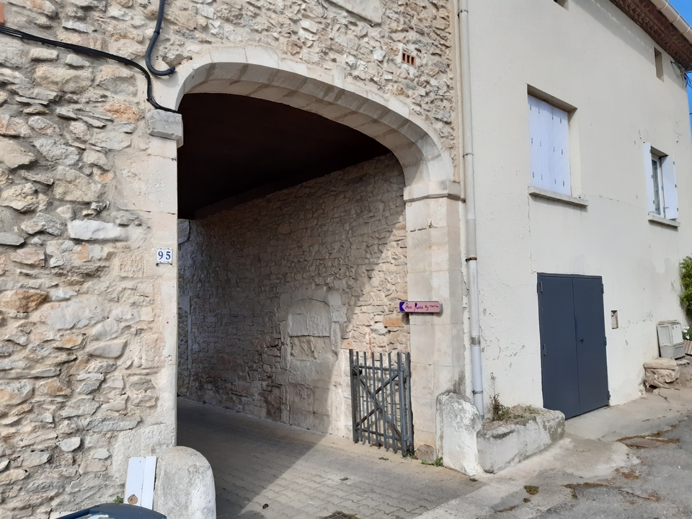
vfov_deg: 53.1
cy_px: 260
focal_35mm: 26
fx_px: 520
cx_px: 346
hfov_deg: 67.3
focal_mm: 3.92
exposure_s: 1/3279
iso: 80
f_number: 1.7
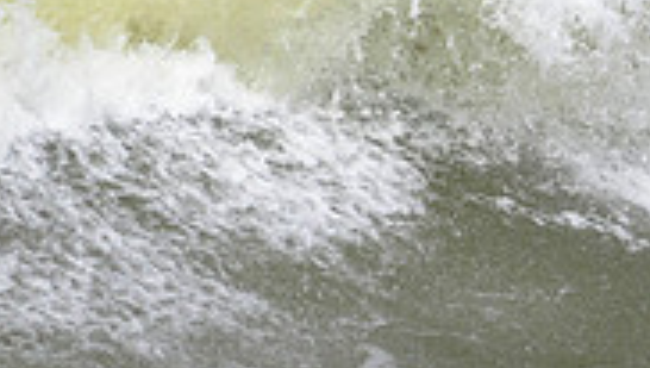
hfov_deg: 0.8
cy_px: -159
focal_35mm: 2665
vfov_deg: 0.5
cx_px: 1014
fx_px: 46000
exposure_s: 1/2000
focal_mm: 800
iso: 560
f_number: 11
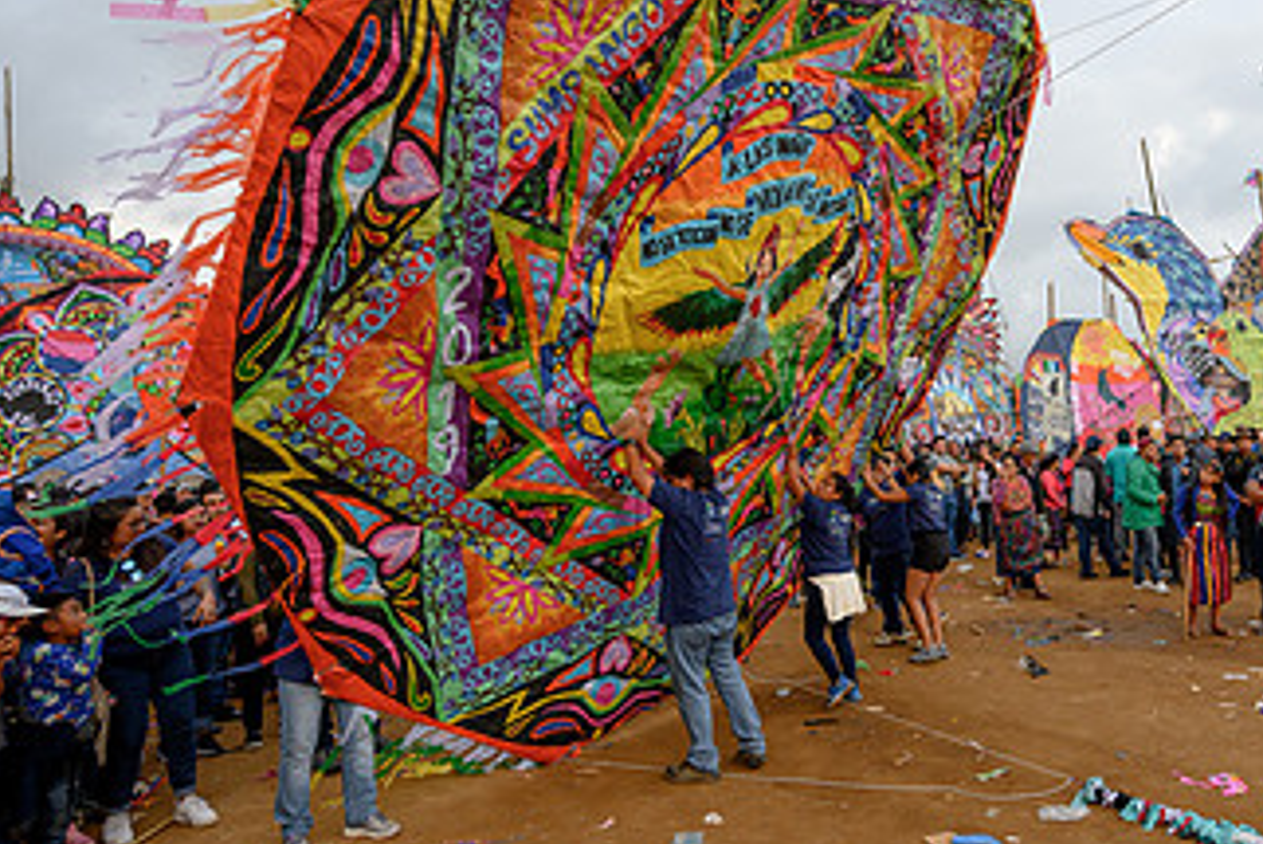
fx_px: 948
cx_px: 839
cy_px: 375
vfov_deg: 47.9
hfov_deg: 65.6
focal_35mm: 27
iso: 160
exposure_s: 1/320
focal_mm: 15
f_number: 4
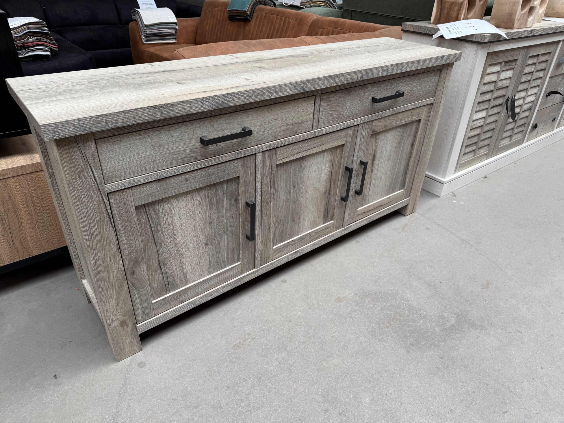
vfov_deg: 56.8
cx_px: 282
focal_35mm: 24
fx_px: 391
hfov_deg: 71.6
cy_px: 212
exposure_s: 1/247
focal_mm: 6.76
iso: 64
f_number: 1.78
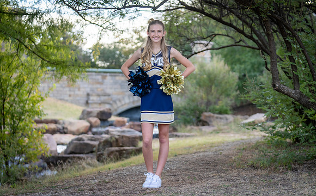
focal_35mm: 73
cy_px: 105
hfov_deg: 28.4
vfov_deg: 17.8
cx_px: 157
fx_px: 625
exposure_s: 1/320
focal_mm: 70
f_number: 2.8
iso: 160
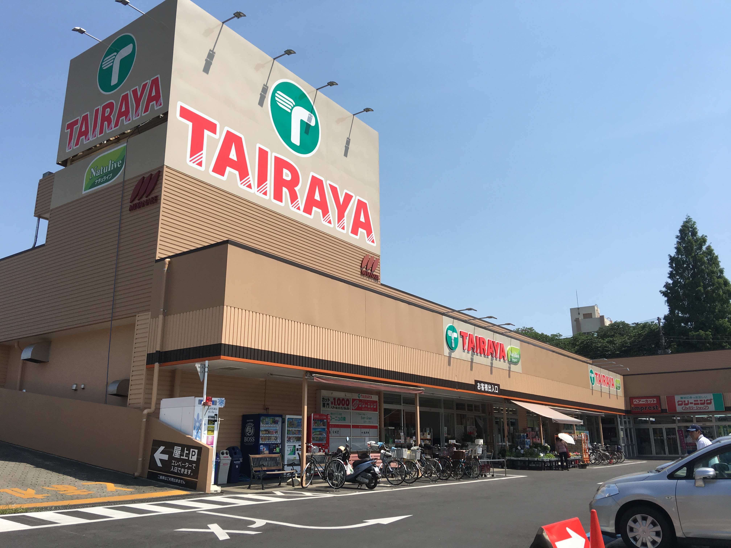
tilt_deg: +16.8
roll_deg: +0.8
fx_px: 612
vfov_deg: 48.2
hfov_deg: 61.7
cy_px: 274
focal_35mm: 29
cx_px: 366
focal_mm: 4.15
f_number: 2.2
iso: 25
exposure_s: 1/1876
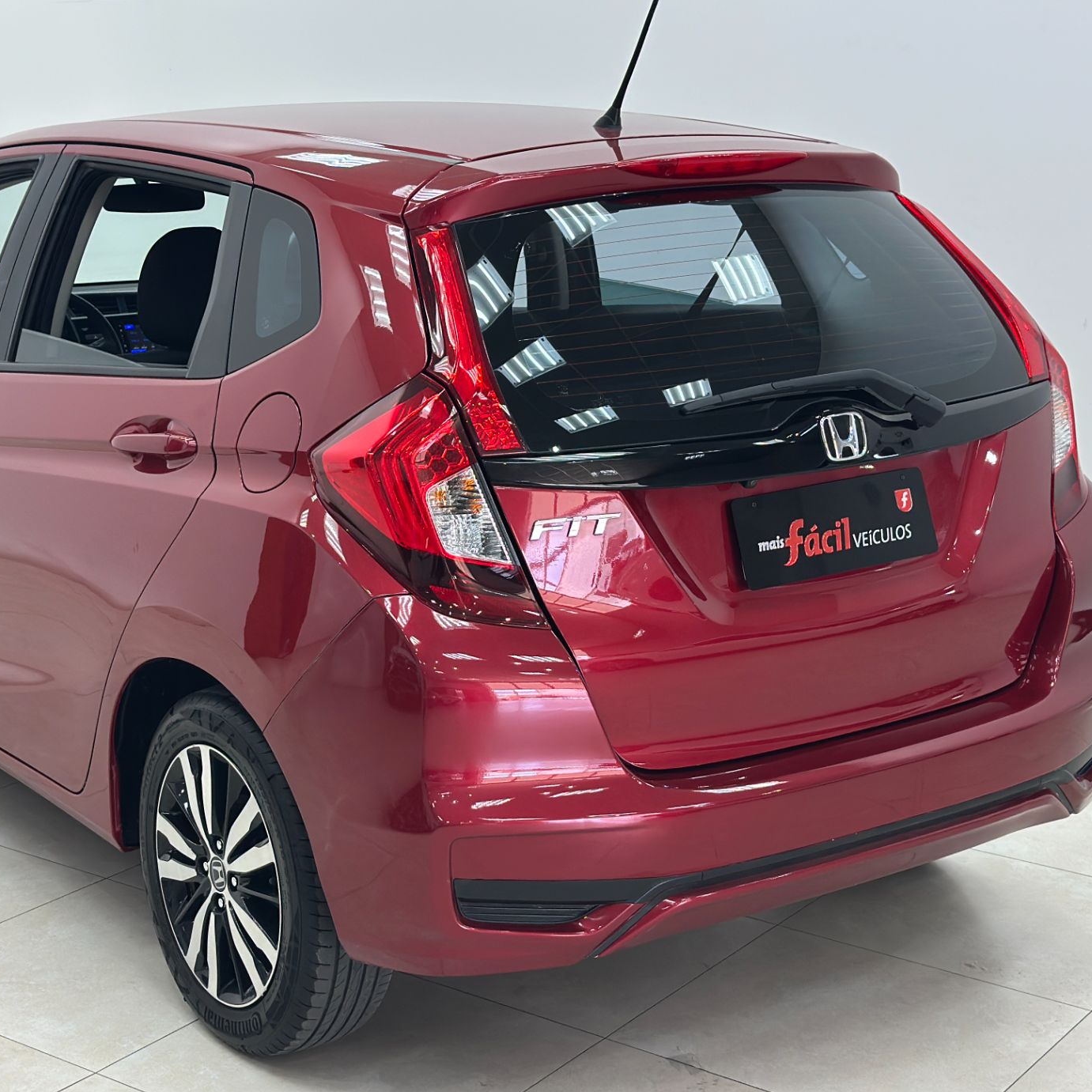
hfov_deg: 29.0
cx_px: 410
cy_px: 530
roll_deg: -0.5
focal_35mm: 59
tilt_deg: -12.1
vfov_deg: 29.1
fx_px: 2106
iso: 200
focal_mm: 6.86
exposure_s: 1/120
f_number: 1.78
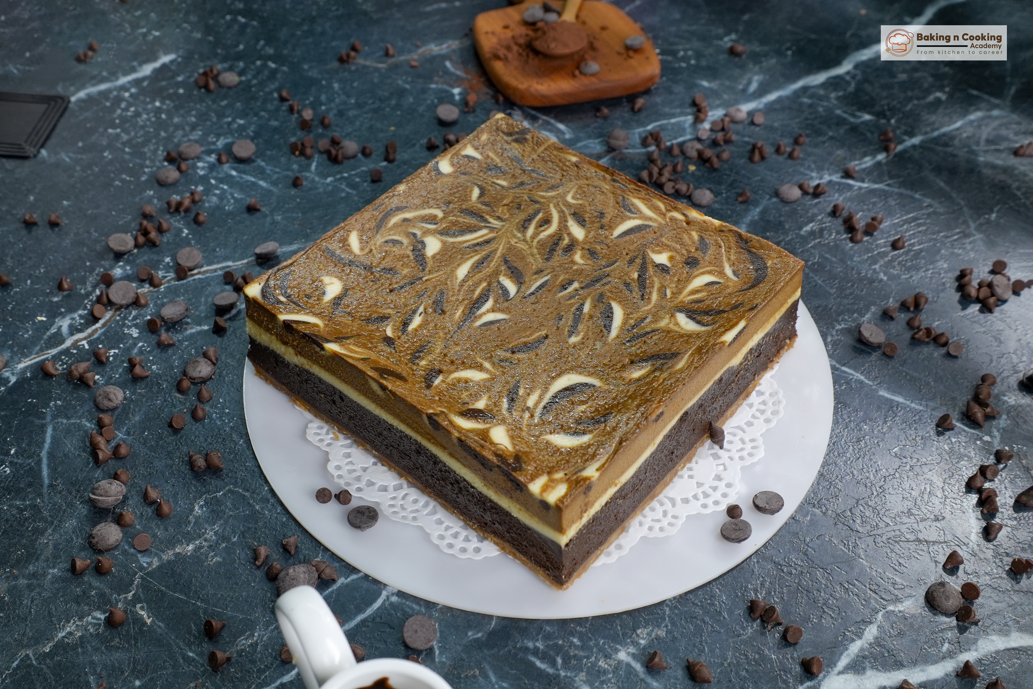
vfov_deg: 36.9
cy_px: 344
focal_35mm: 36
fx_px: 1033
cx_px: 516
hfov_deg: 53.1
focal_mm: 24
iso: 400
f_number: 5
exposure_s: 1/200
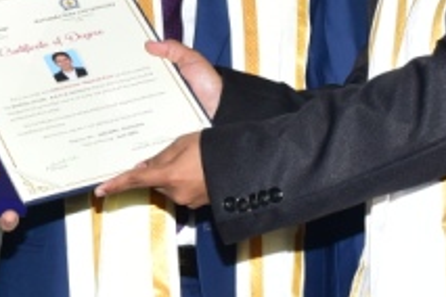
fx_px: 2267
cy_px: -113
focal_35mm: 183
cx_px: 10
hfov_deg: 11.1
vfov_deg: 7.4
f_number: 8
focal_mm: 38
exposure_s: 1/160
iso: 800
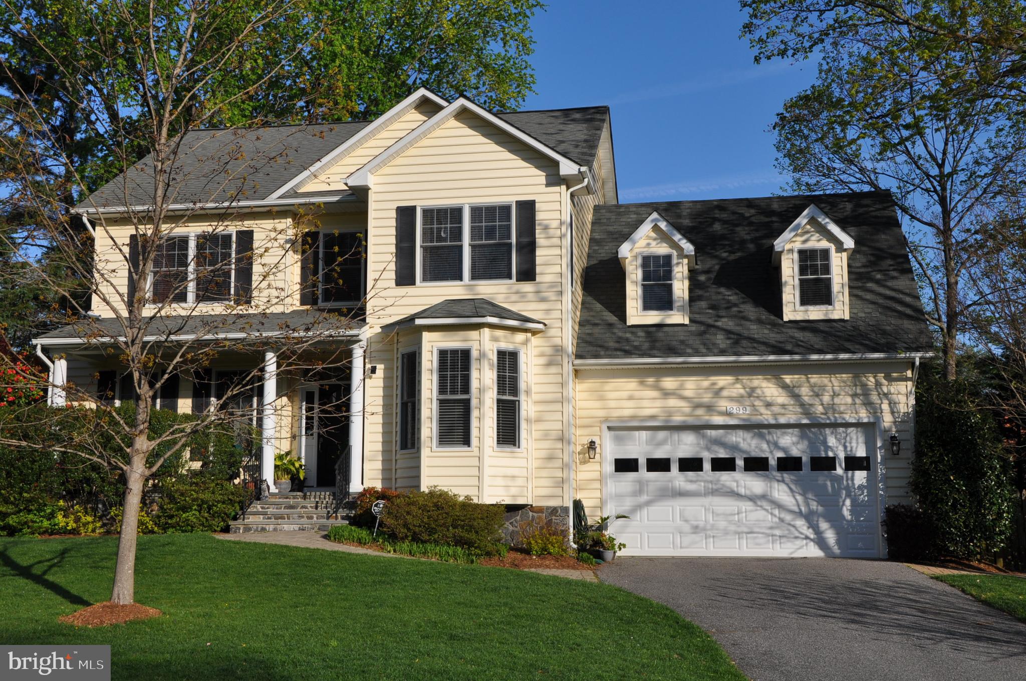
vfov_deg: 31.8
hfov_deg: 46.5
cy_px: 340
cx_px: 513
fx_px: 1195
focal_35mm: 42
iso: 200
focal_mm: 28
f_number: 10
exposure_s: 1/400
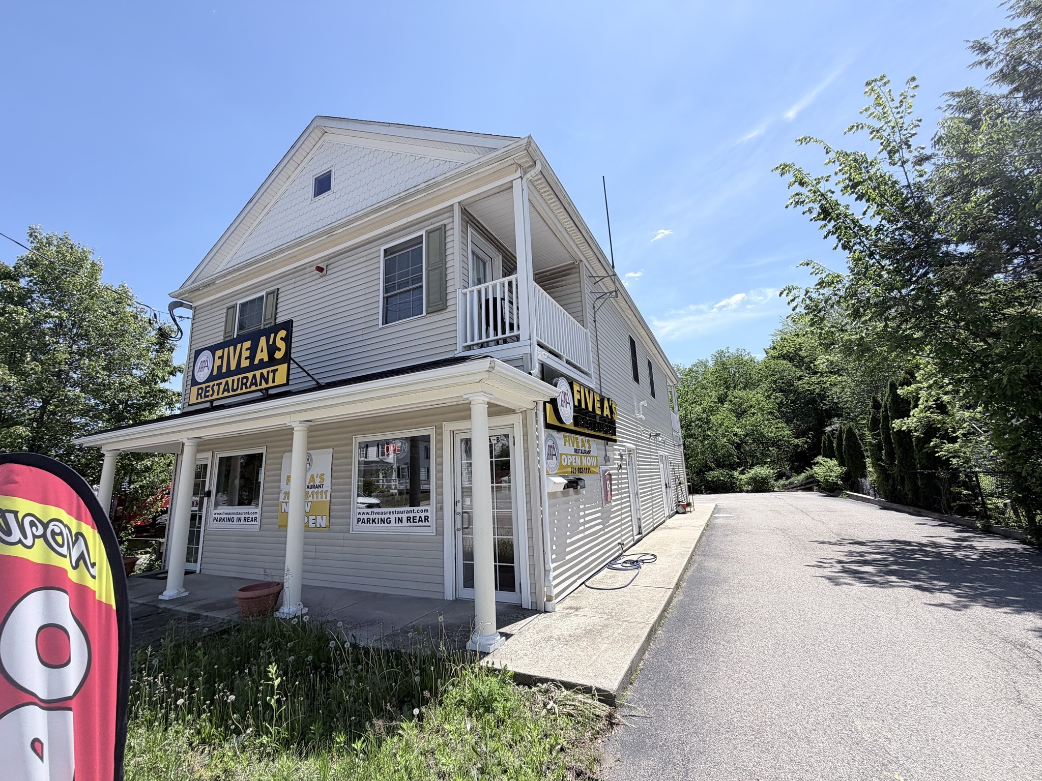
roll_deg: +3.7
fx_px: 421
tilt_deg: +12.7
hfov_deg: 102.1
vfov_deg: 85.7
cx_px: 521
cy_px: 390
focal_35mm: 14
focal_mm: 2.22
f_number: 2.2
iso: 25
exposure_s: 1/770
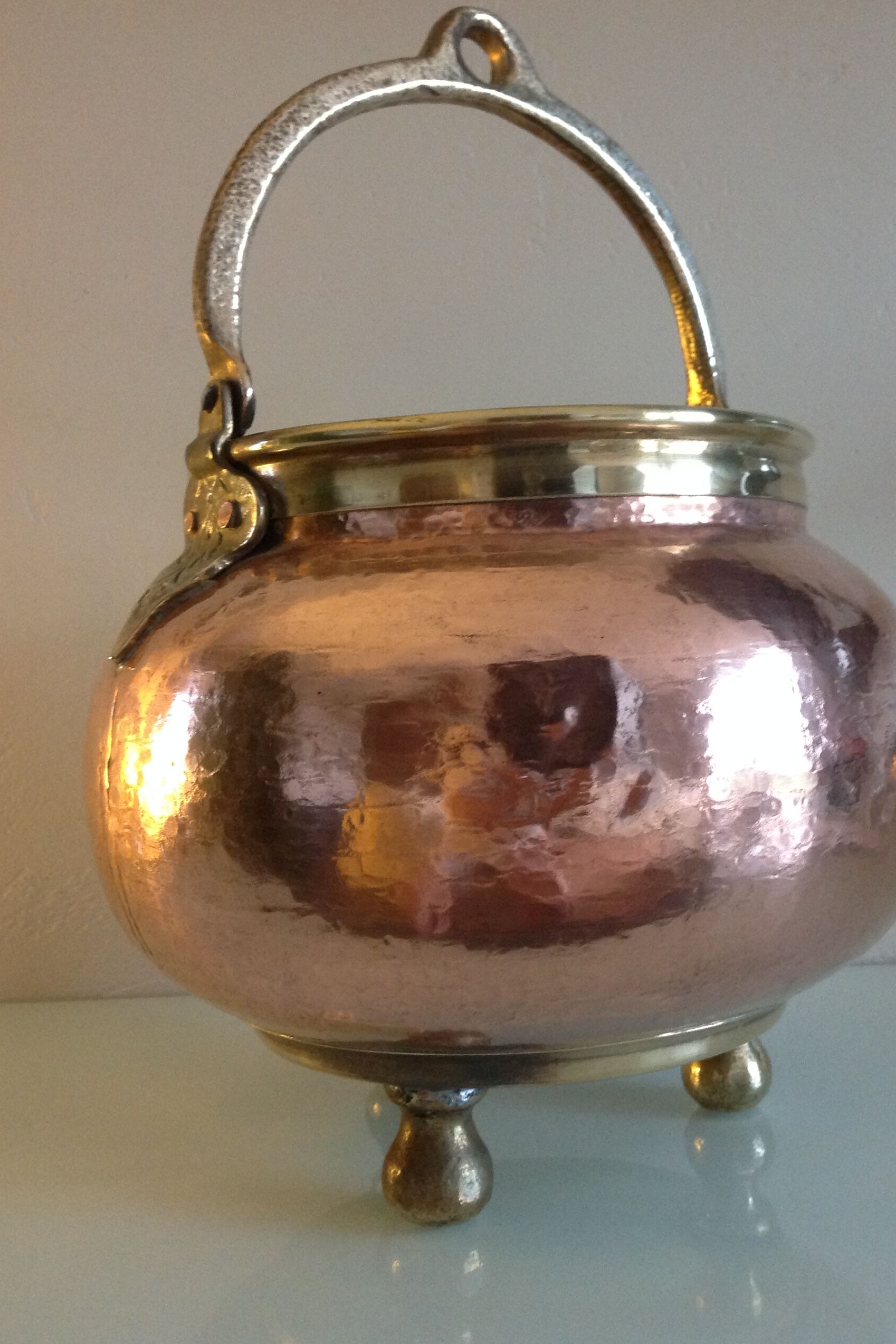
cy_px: 662
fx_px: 1381
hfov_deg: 35.9
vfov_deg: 51.9
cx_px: 504
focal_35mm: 37
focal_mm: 4.28
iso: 250
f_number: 2.4
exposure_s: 1/15
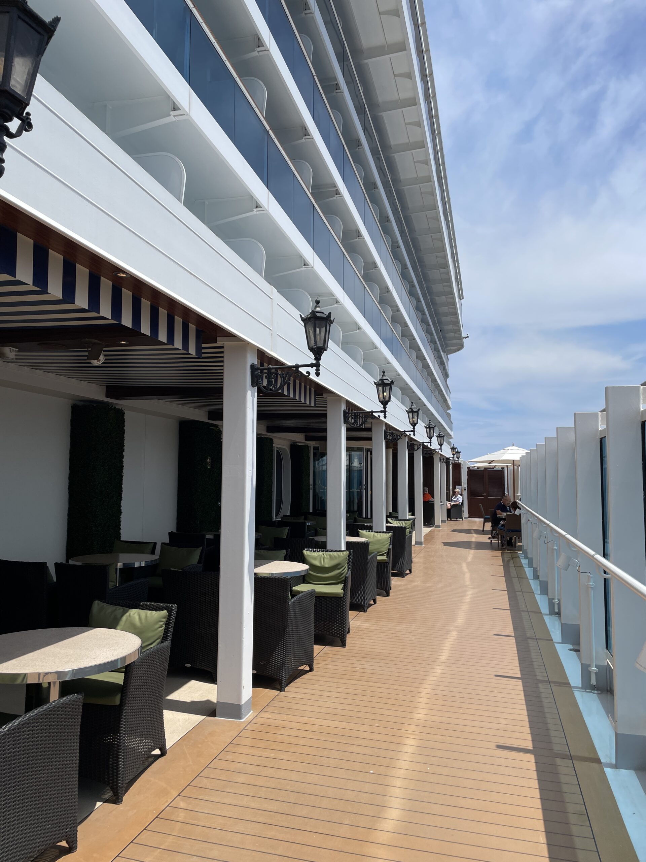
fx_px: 647
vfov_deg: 67.3
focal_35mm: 26
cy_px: 431
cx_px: 323
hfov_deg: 53.1
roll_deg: -0.4
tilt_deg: +3.8
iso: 32
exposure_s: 1/5291
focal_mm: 4.2
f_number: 1.6
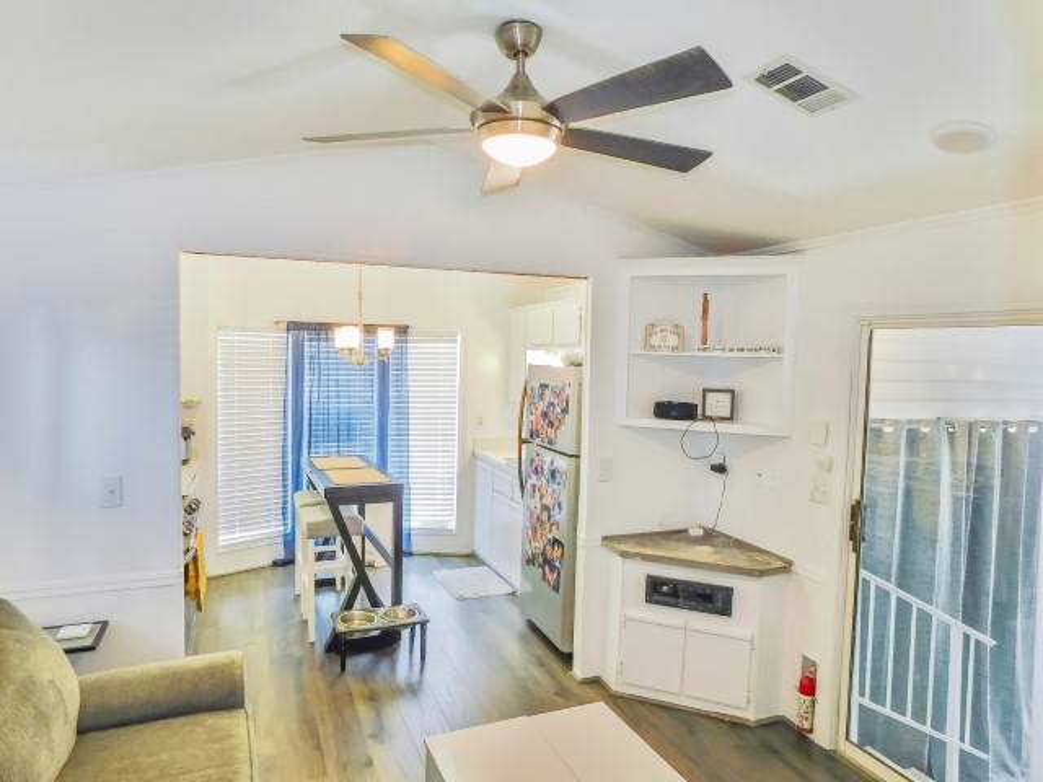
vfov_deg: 58.9
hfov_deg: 73.9
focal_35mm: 23
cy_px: 391
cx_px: 522
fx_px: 693
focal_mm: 4
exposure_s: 1/30
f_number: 3
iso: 140
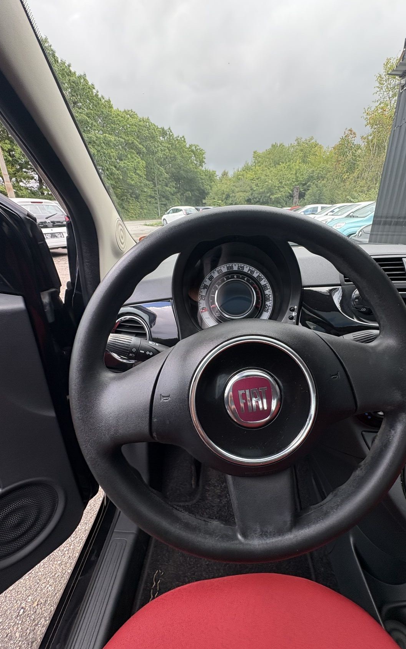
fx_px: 266
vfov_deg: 101.5
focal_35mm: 15
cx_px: 234
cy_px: 326
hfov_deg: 74.3
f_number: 2.2
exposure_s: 1/163
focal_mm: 2.22
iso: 64
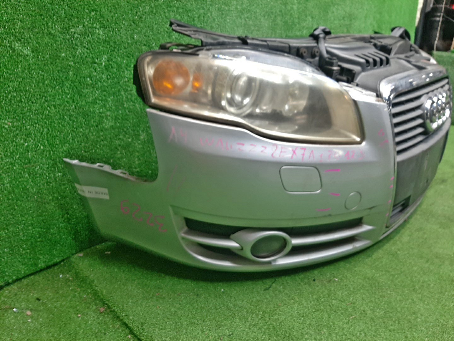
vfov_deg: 53.1
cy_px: 170
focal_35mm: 26
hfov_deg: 67.3
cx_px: 227
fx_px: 341
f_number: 1.7
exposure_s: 1/50
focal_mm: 3.93
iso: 103
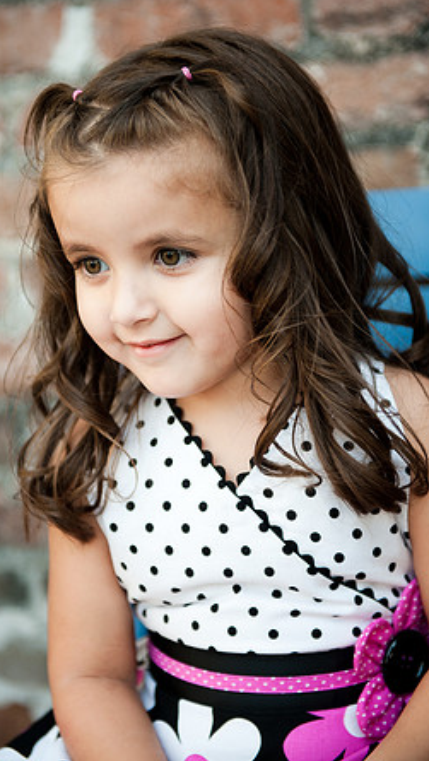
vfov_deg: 28.6
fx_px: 1493
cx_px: 177
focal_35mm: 74
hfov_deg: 16.3
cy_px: 380
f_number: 2.8
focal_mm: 70
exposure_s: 1/200
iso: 200
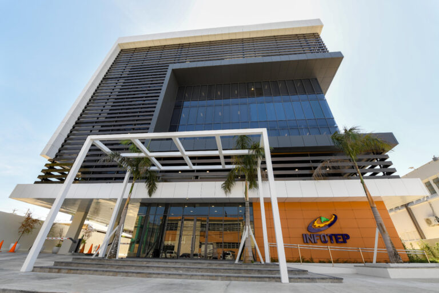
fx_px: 171
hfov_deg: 104.3
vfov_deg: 81.2
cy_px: 146
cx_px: 220
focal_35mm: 14
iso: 250
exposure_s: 1/160
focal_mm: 14
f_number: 10
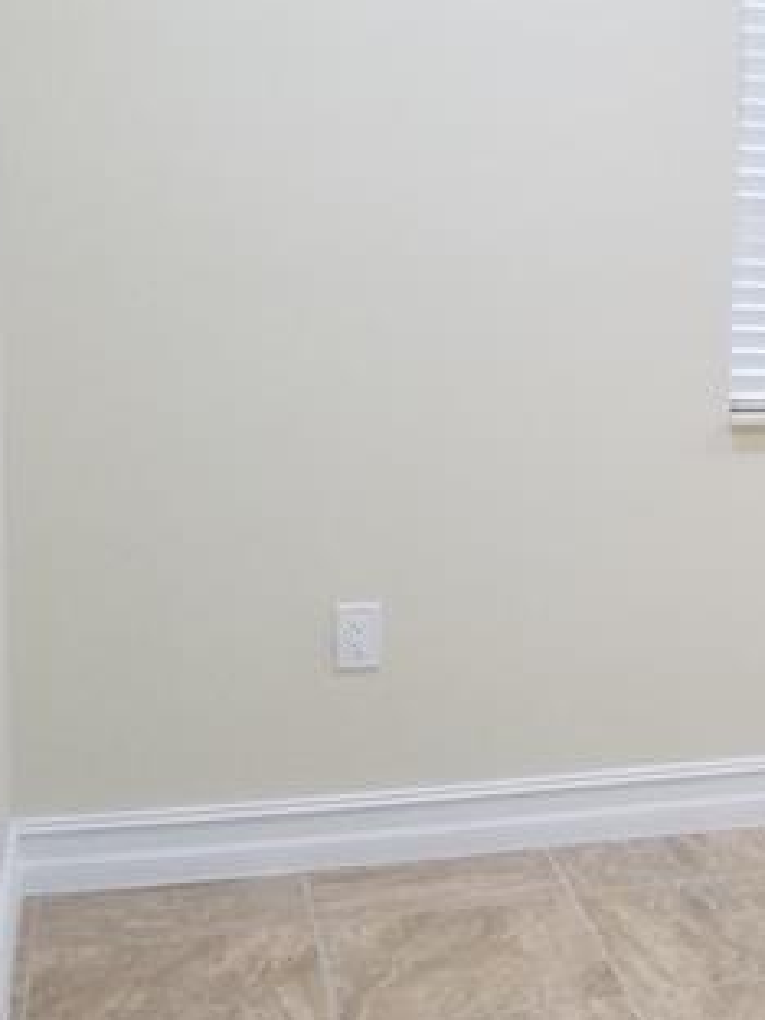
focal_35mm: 64
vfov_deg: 30.3
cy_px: 464
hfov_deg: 21.5
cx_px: 889
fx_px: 1886
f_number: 1.7
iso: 125
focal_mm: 4.2
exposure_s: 1/60
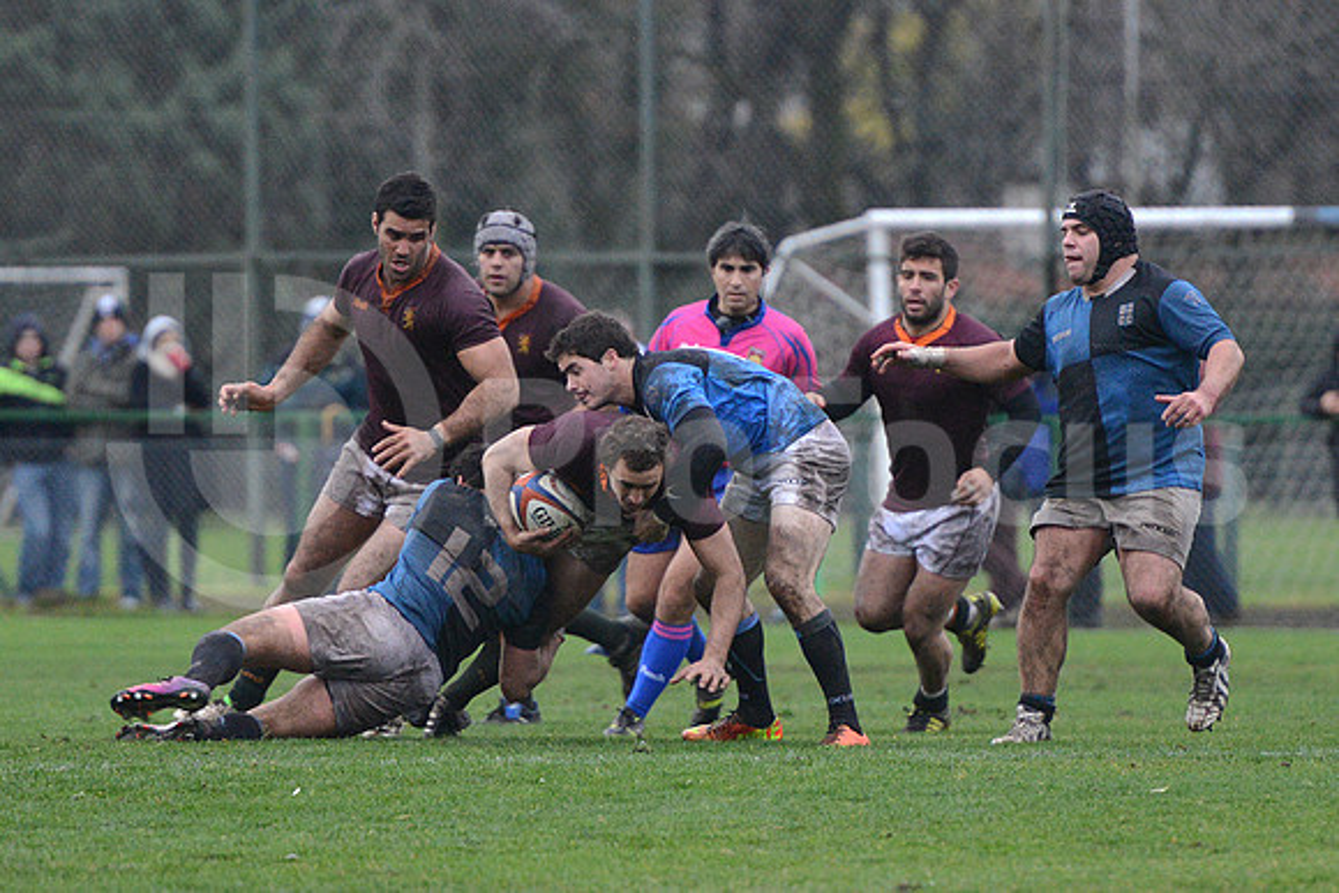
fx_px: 10044
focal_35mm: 270
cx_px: 670
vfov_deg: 5.1
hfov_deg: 7.6
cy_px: 446
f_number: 4
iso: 4000
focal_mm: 270
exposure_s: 1/500
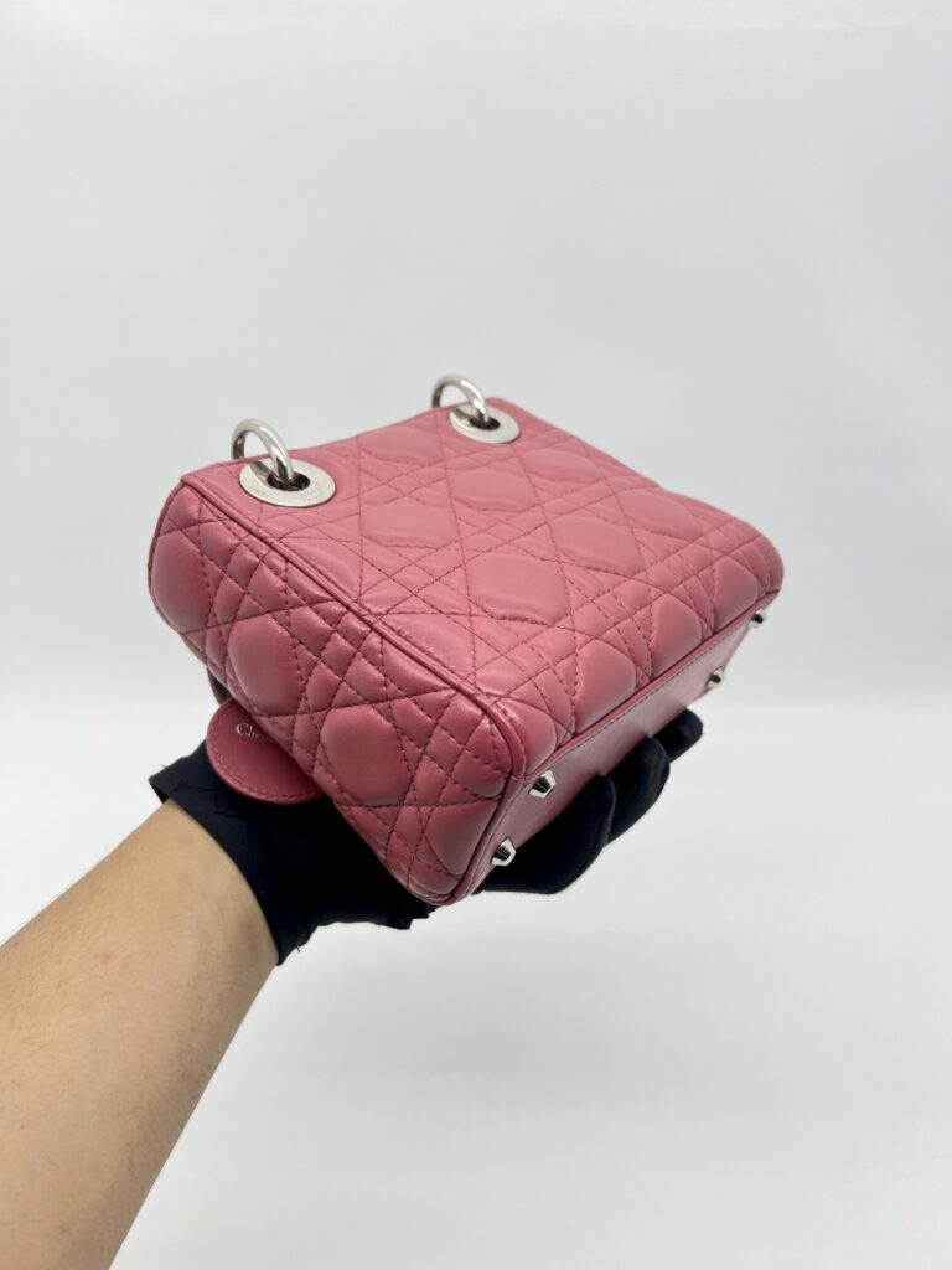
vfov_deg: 67.3
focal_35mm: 26
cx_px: 476
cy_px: 635
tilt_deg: -27.4
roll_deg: -0.4
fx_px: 953
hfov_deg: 53.1
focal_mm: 5.7
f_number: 1.5
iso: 32
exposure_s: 1/109
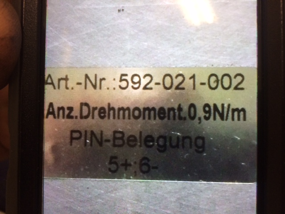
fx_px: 239
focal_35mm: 29
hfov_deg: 61.7
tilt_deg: -56.3
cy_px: 107
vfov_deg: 48.2
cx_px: 142
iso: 64
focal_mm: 4.15
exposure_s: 1/30
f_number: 2.2
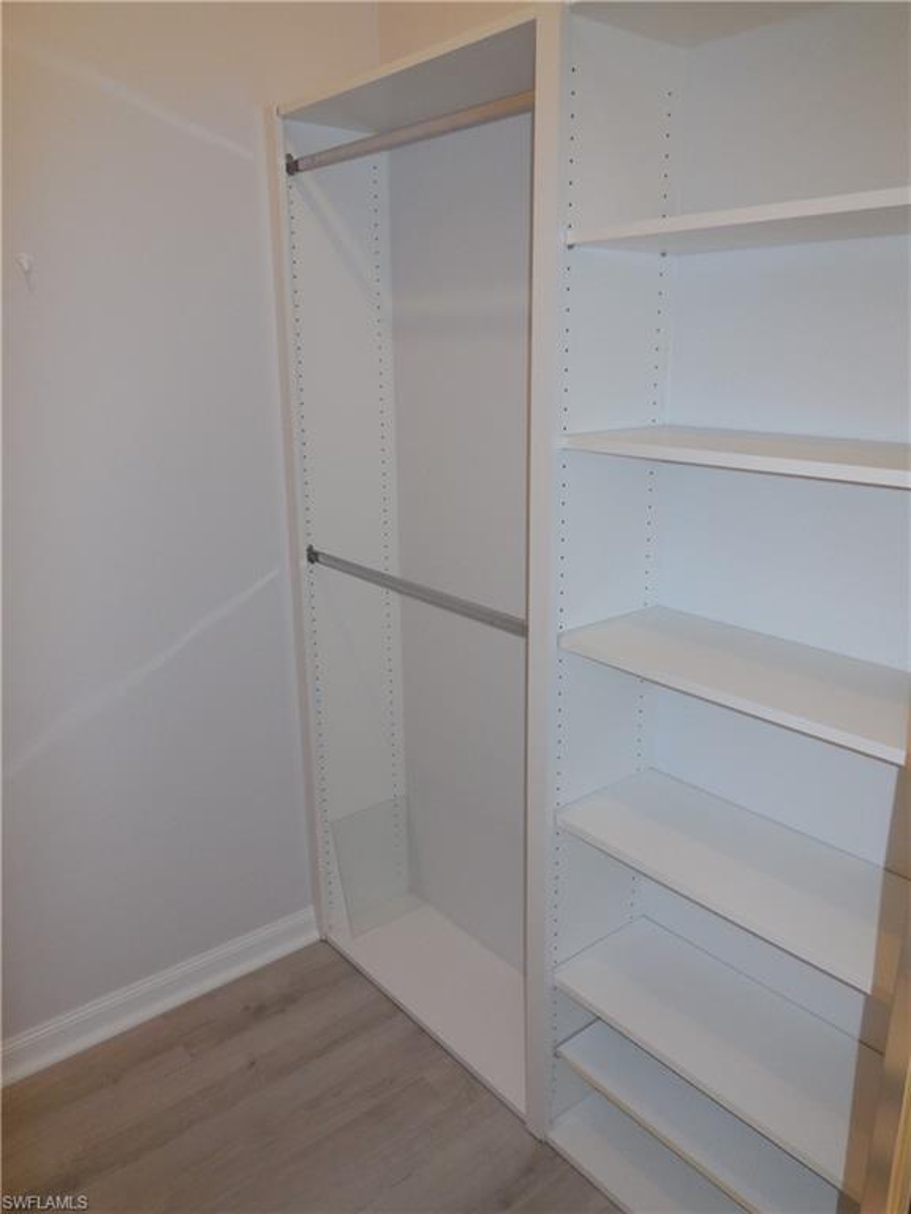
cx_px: 456
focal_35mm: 25
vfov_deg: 69.4
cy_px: 607
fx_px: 877
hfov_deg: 54.9
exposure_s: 1/25
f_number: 3.1
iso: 200
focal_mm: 4.5
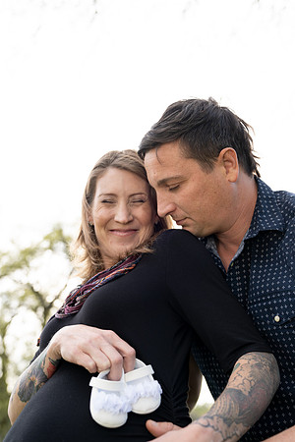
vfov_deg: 51.9
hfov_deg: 35.9
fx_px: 455
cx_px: 148
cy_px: 221
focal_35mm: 37
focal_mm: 37
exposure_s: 1/125
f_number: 3.2
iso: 125
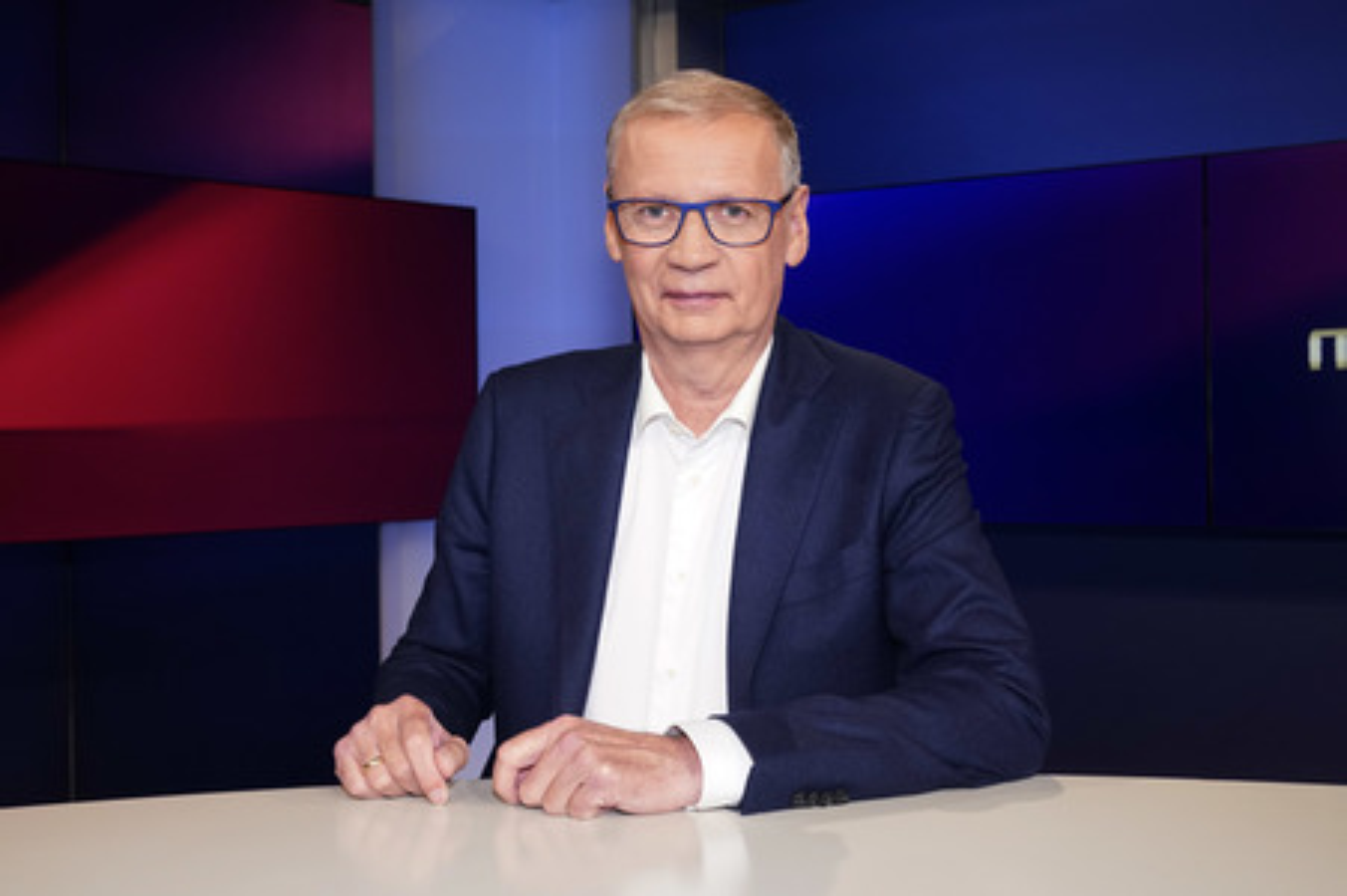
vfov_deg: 43.5
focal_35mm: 30
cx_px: 674
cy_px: 448
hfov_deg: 62.0
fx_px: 1122
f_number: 5.6
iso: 2000
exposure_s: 1/160
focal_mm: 30
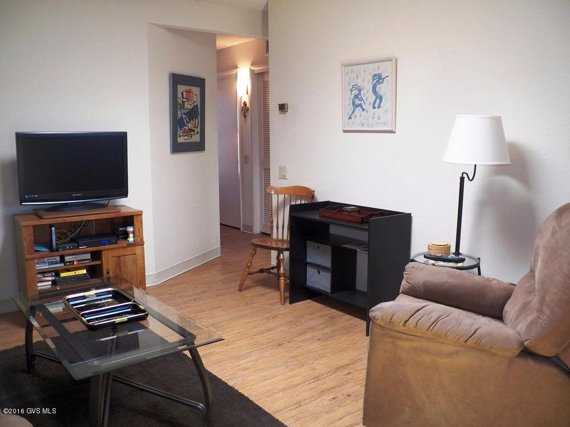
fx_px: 510
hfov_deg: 58.4
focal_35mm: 31
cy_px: 214
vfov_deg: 45.4
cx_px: 285
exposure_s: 1/30
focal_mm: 5.5
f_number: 2.8
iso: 200
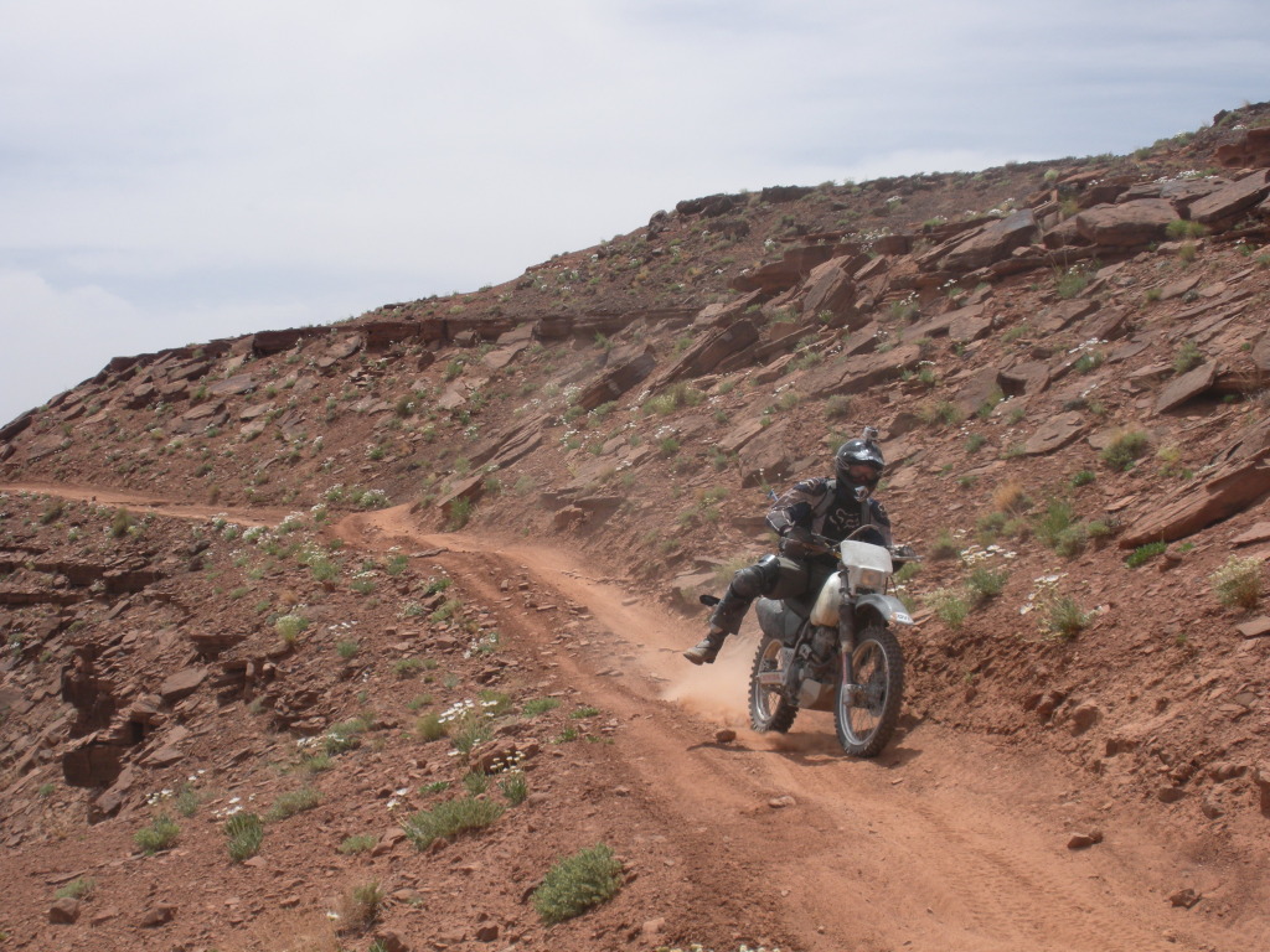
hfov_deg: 36.8
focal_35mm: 52
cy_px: 476
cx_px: 635
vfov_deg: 28.0
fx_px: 1908
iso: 64
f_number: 4.4
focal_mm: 9.1
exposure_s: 1/772
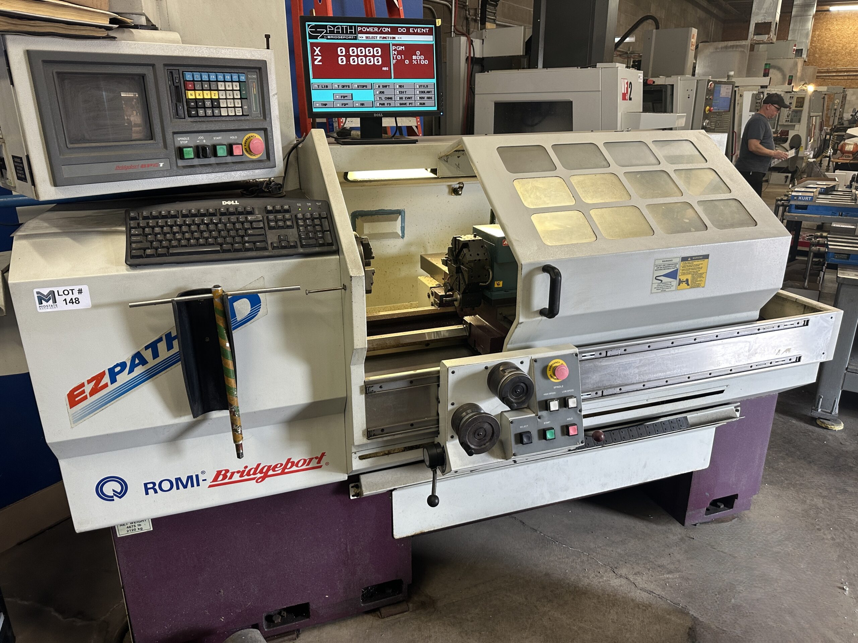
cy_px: 322
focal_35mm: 24
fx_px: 595
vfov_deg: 56.8
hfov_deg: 71.6
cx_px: 429
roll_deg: -0.2
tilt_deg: -17.4
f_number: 1.78
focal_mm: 6.86
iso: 160
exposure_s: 1/60
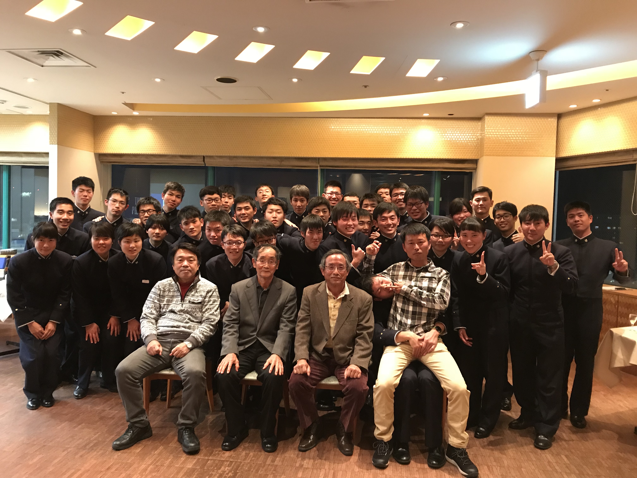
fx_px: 515
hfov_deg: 63.4
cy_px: 239
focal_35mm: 28
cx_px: 318
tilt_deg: -2.7
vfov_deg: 49.7
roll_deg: -2.1
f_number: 1.8
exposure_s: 1/6
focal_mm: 3.99
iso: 100
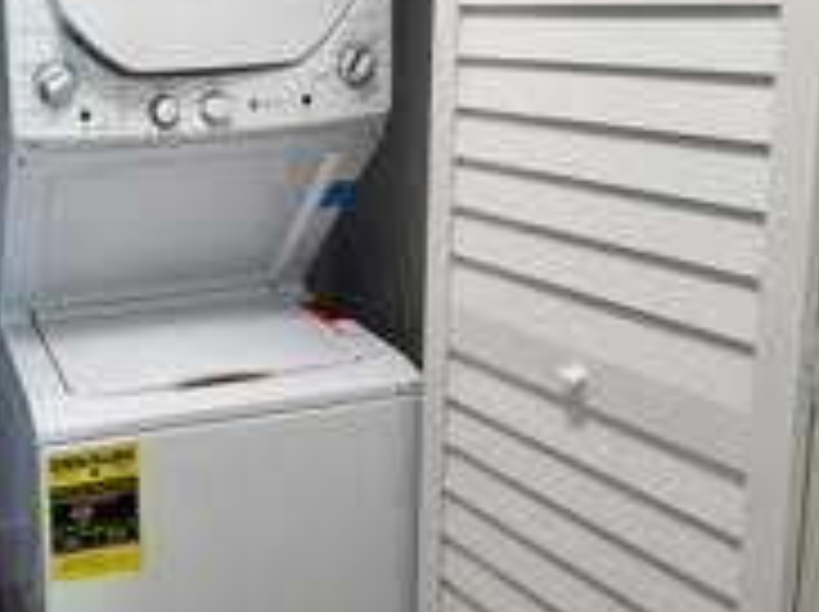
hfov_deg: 45.1
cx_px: 68
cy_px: 94
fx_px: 874
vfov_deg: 36.8
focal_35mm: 37
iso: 80
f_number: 2.2
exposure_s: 1/120
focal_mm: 2.22
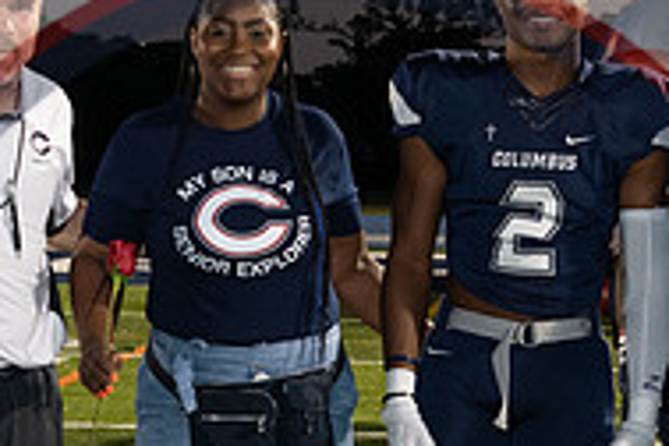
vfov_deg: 10.1
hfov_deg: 15.2
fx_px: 2509
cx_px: 311
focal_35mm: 135
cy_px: 327
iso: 1600
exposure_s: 1/60
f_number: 7.1
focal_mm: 44
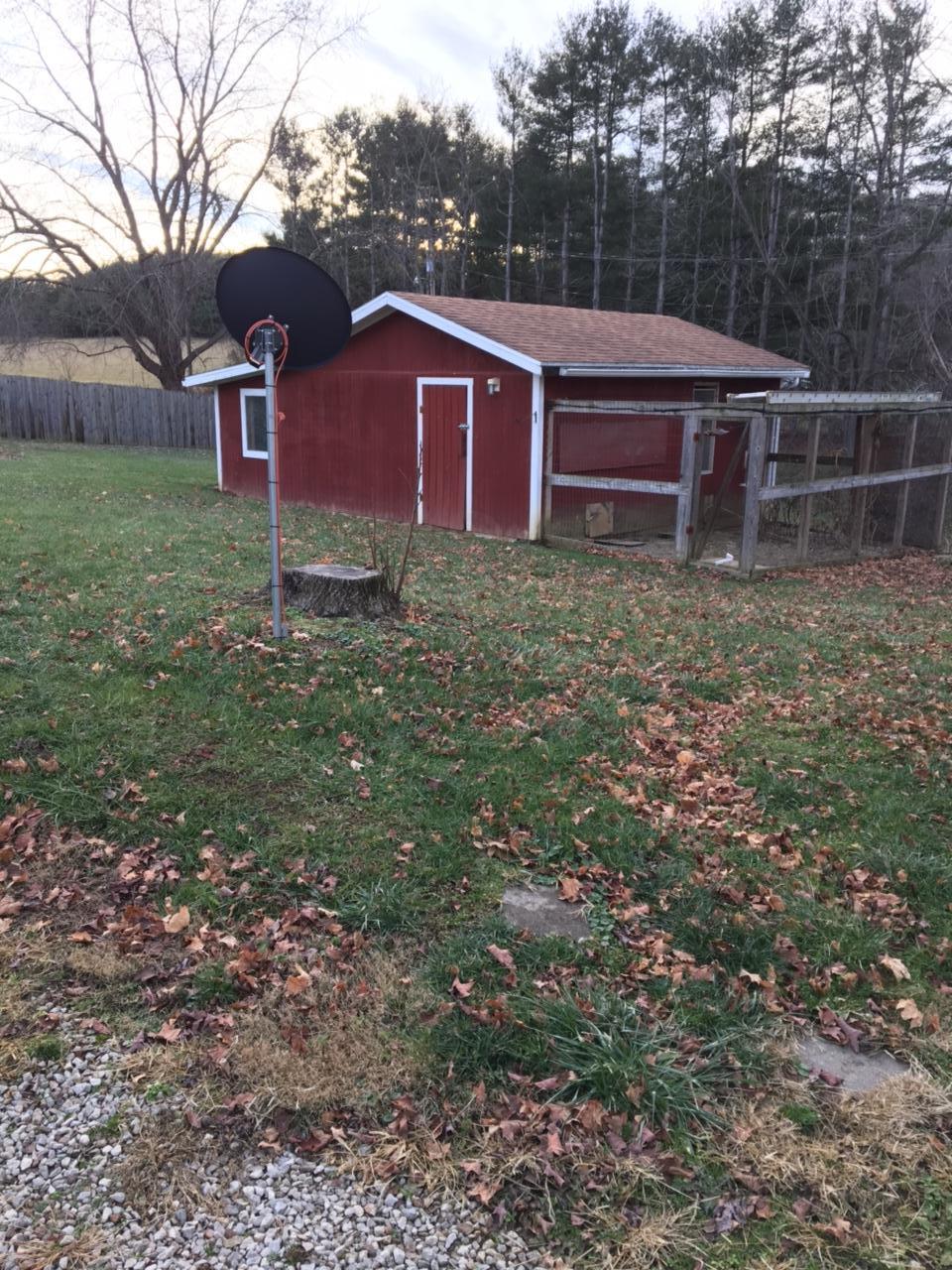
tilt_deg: -13.2
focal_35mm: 29
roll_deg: -0.8
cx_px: 476
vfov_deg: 61.7
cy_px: 635
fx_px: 1063
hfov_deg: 48.2
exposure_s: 1/120
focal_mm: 4.15
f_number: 2.2
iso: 32
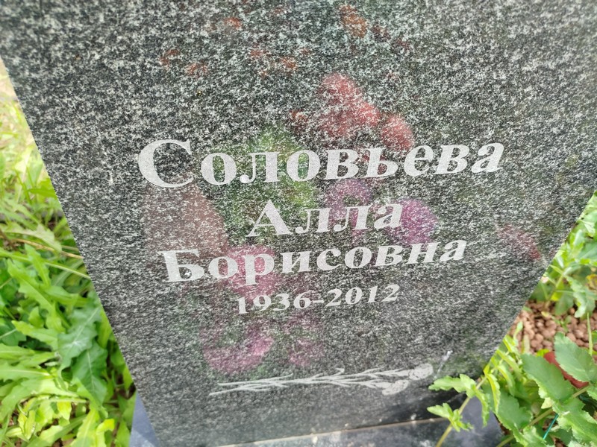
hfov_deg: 71.6
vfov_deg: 56.8
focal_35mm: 24
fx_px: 414
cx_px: 298
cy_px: 224
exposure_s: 1/123
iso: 50
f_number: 1.7
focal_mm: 5.31
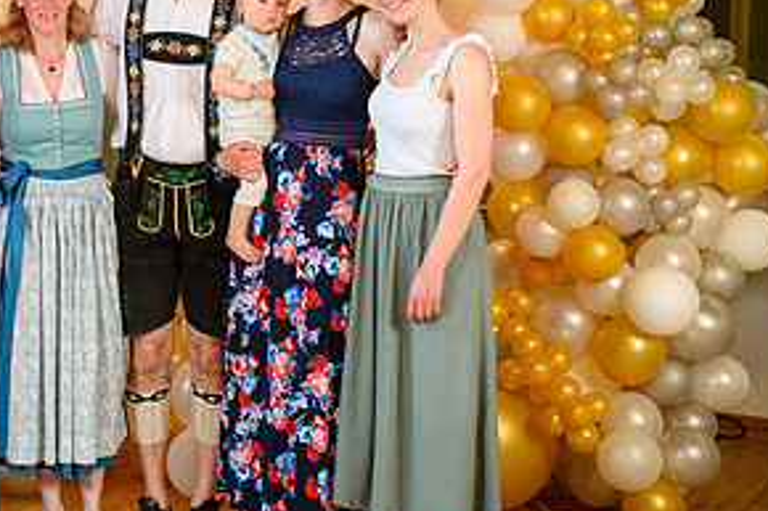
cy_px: 164
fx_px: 1492
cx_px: 48
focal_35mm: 70
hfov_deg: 27.6
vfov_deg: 19.4
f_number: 3.5
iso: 1250
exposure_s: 1/100
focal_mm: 35
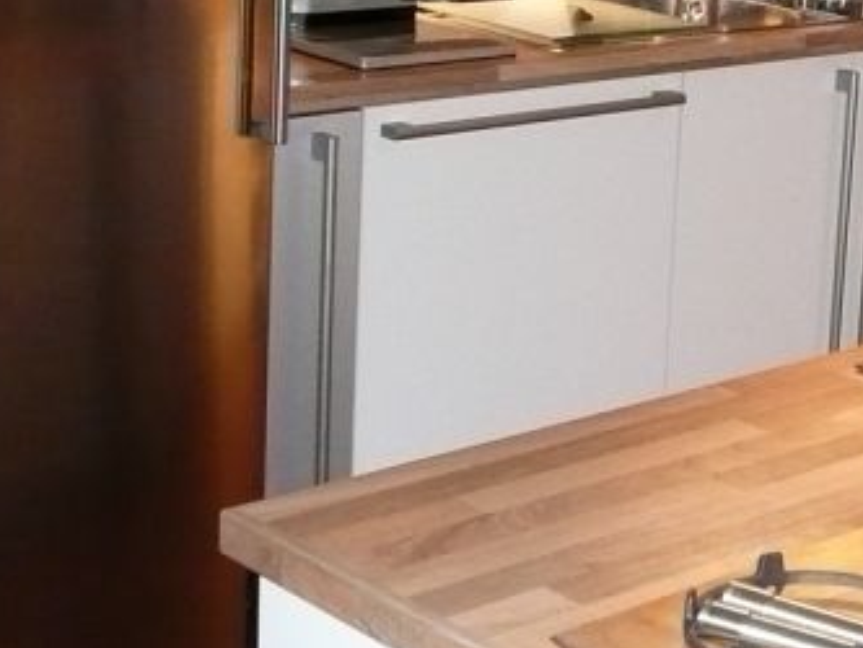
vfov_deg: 17.0
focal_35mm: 86
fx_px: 2145
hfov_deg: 21.8
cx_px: 889
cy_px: 98
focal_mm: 4.6
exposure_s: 1/30
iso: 400
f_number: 3.3
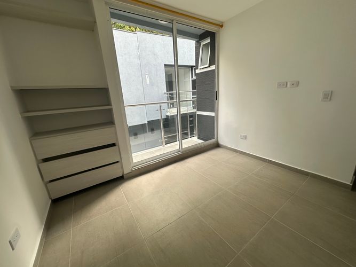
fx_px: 144
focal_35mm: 14
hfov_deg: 102.1
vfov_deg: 85.7
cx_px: 178
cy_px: 134
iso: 40
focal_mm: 2.22
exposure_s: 1/147
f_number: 2.2
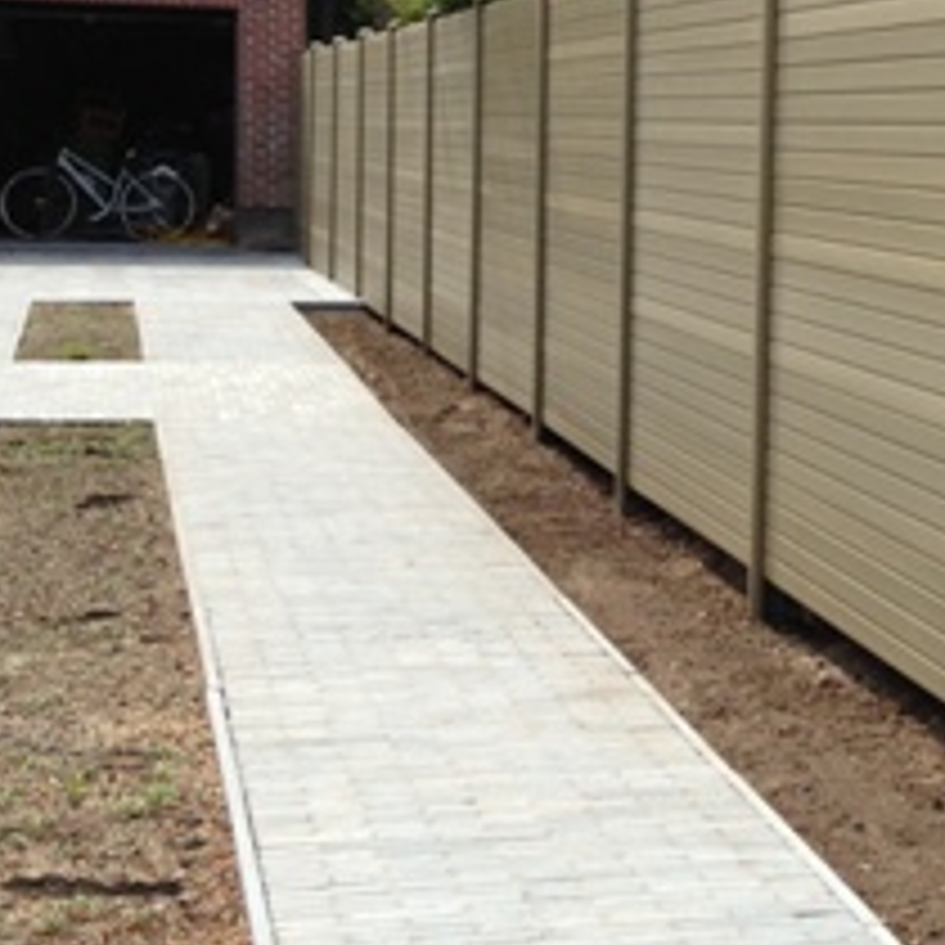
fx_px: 2749
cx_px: 882
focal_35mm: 89
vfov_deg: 19.4
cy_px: 297
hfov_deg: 19.1
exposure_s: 1/1153
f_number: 2.4
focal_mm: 4.13
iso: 50
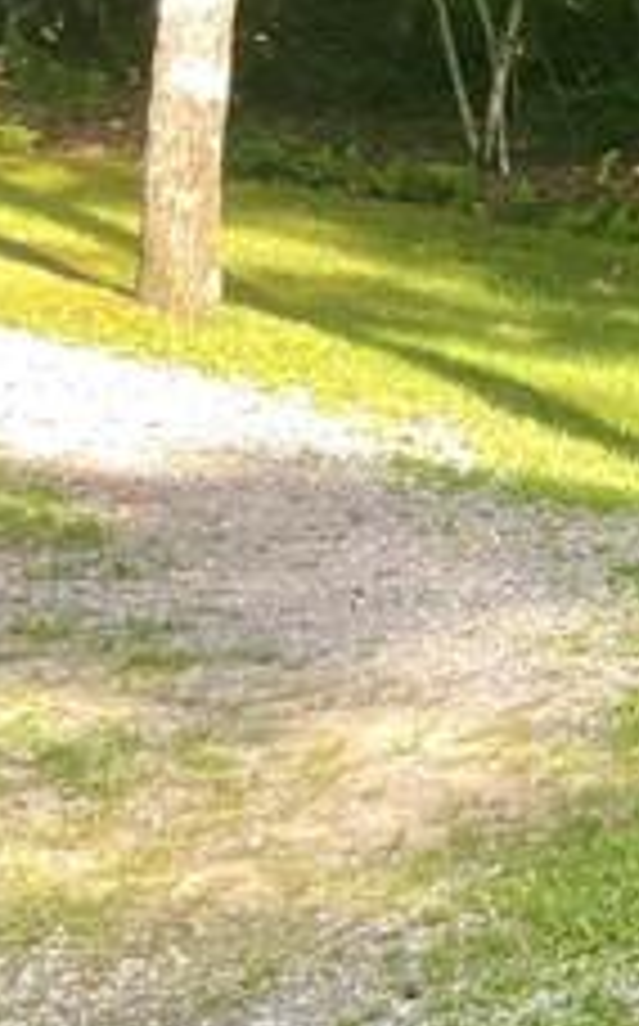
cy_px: 58
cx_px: 2115
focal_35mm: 124
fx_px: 3464
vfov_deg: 16.6
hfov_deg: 8.3
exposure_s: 1/121
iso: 40
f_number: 1.6
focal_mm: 4.2
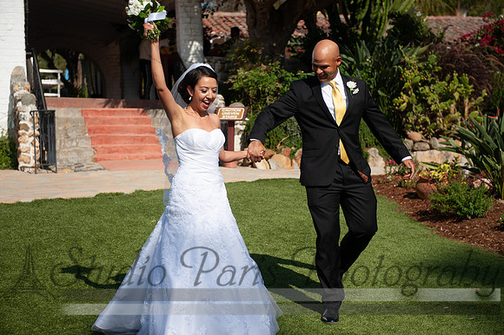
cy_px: 168
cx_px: 252
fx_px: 979
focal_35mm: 70
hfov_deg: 28.9
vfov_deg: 19.4
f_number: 3.5
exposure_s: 1/4000
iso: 200
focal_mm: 70
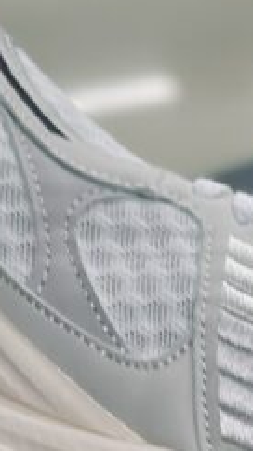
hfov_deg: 5.9
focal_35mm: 202
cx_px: 366
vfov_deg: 10.5
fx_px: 2411
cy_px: 519
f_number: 1.78
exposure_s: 1/139
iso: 64
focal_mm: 6.86
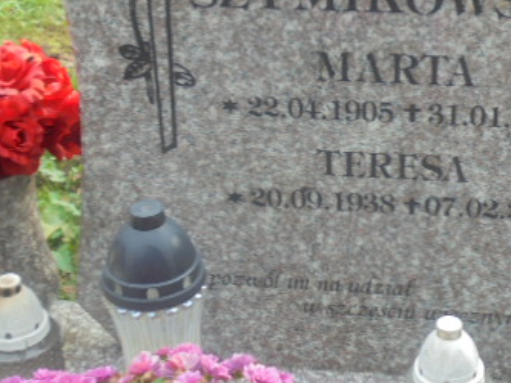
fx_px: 1078
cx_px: 347
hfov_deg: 26.5
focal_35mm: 73
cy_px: 127
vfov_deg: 20.1
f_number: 4.2
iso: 100
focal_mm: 6.9
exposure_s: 1/80
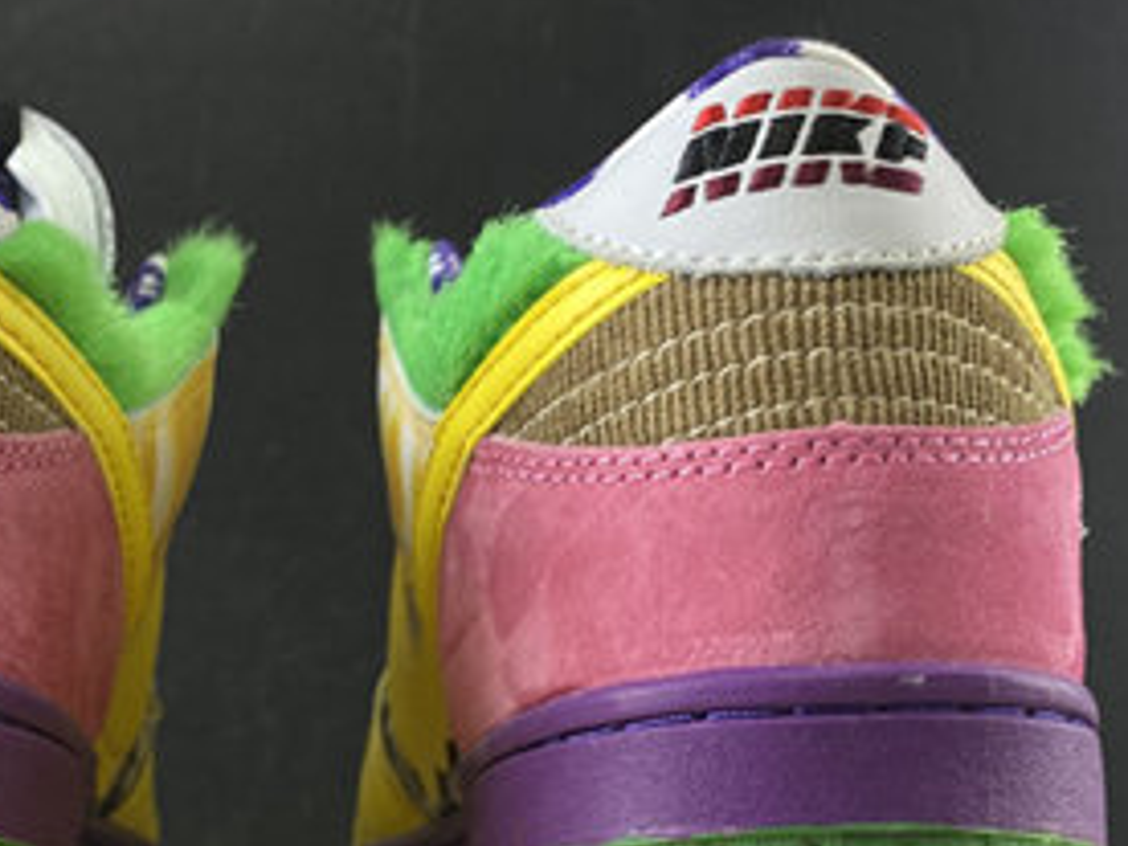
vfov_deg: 20.7
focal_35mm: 66
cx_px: 257
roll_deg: -0.6
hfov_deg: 28.9
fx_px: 2151
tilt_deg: +0.2
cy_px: 1040
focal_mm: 4.25
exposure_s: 1/50
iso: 64
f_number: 1.8
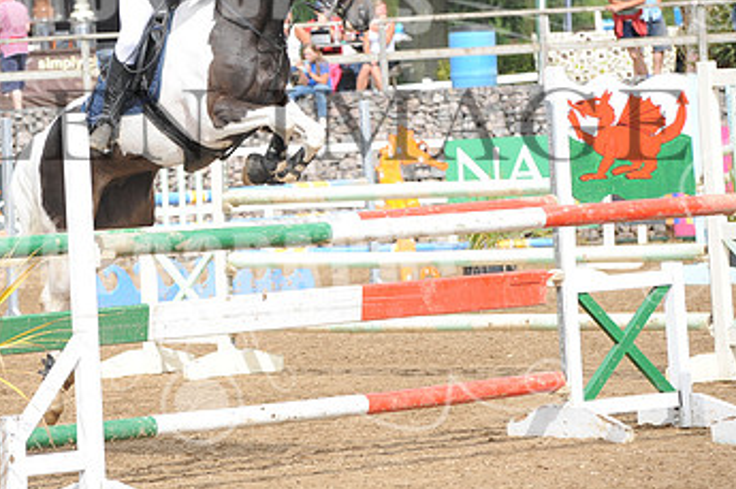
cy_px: 100
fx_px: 4981
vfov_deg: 5.6
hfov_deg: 8.4
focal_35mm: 244
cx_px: 203
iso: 320
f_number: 5.6
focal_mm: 145
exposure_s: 1/1000
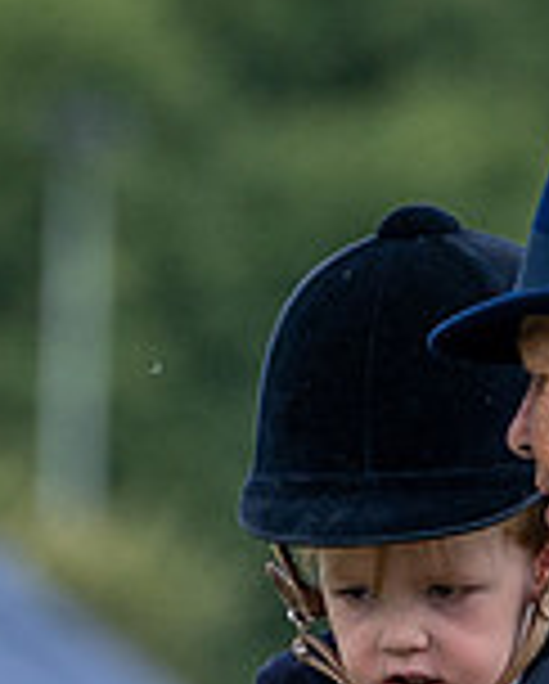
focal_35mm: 1415
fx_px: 28682
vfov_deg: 1.4
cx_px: 100
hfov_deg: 1.1
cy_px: 822
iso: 400
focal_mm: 200
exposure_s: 1/2000
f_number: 4
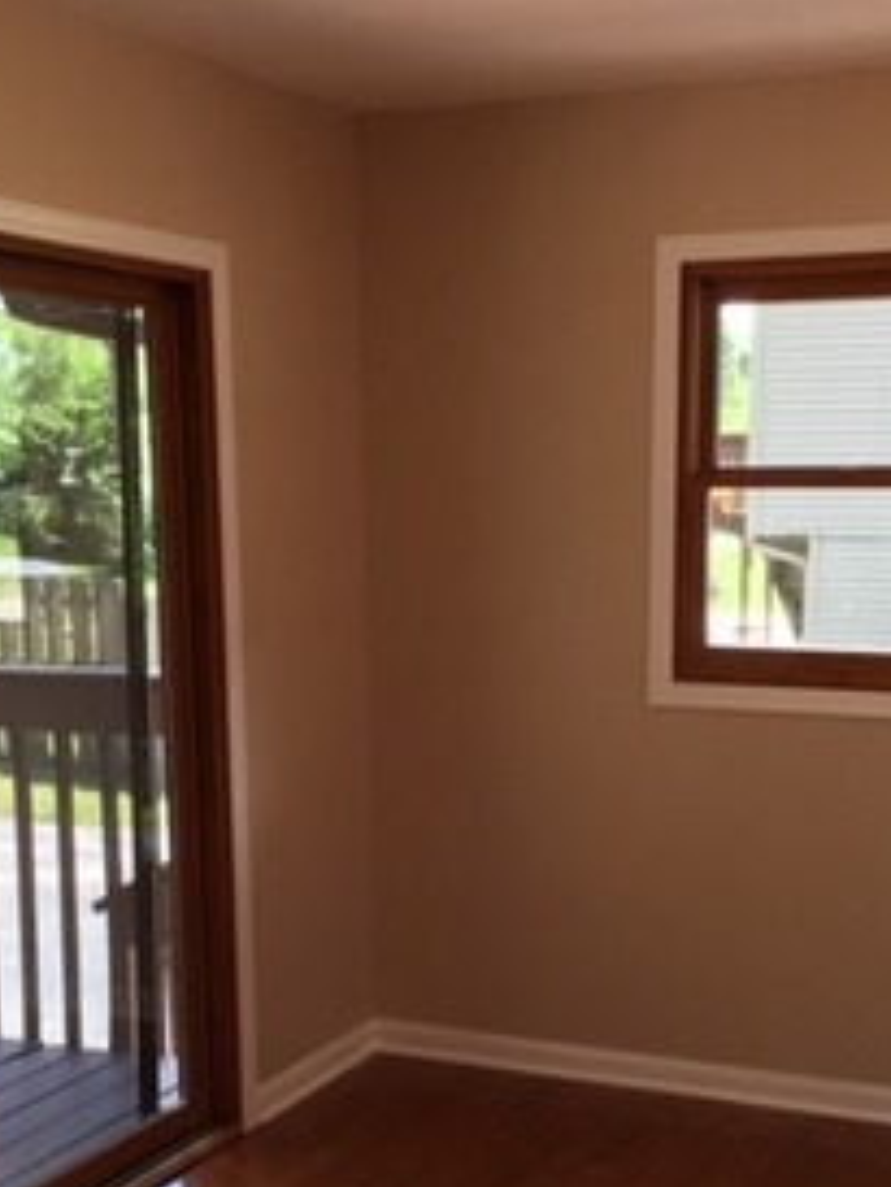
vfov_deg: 36.9
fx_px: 1749
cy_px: 826
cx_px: 509
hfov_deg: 28.5
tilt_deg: -10.0
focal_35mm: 51
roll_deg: +0.6
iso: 25
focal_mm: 4.15
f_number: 2.2
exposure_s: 1/40
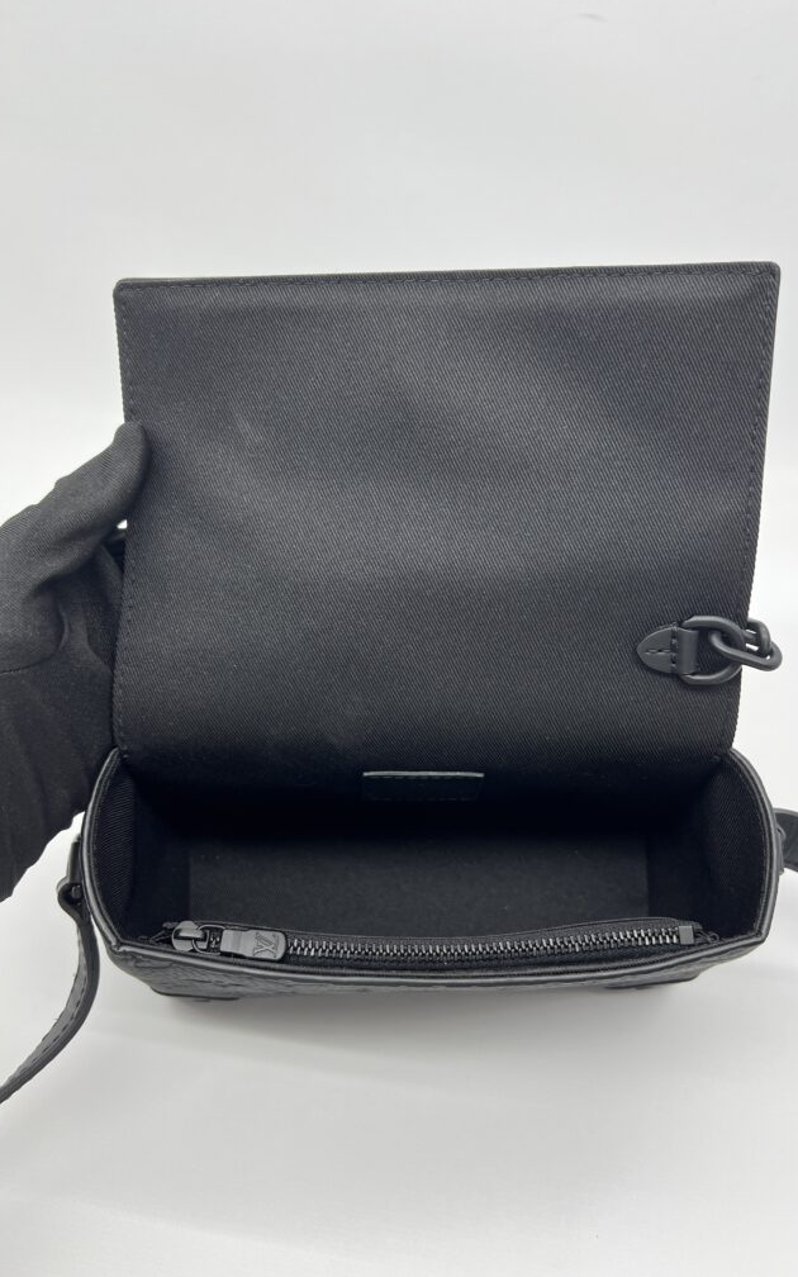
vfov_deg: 66.5
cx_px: 395
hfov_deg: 44.5
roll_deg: -1.1
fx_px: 974
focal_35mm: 28
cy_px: 632
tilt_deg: -41.9
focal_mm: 5.7
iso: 32
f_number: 1.5
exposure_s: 1/124
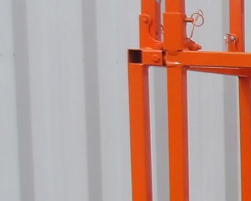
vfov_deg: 9.4
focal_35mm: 159
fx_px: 1183
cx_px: 643
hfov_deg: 10.2
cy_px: 311
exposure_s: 1/880
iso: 100
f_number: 3
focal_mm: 4.9
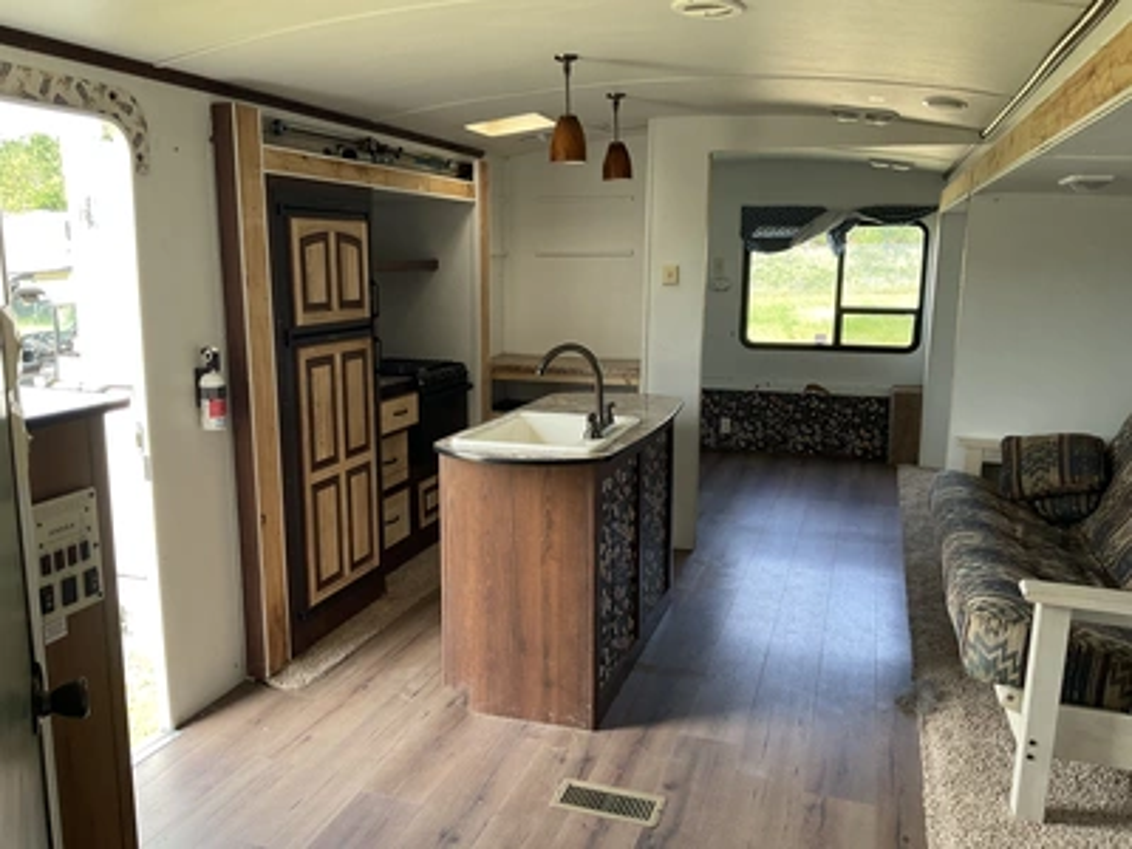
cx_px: 566
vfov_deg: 48.2
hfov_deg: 61.7
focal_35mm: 29
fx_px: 948
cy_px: 424
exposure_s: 1/122
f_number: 1.8
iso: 50
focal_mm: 3
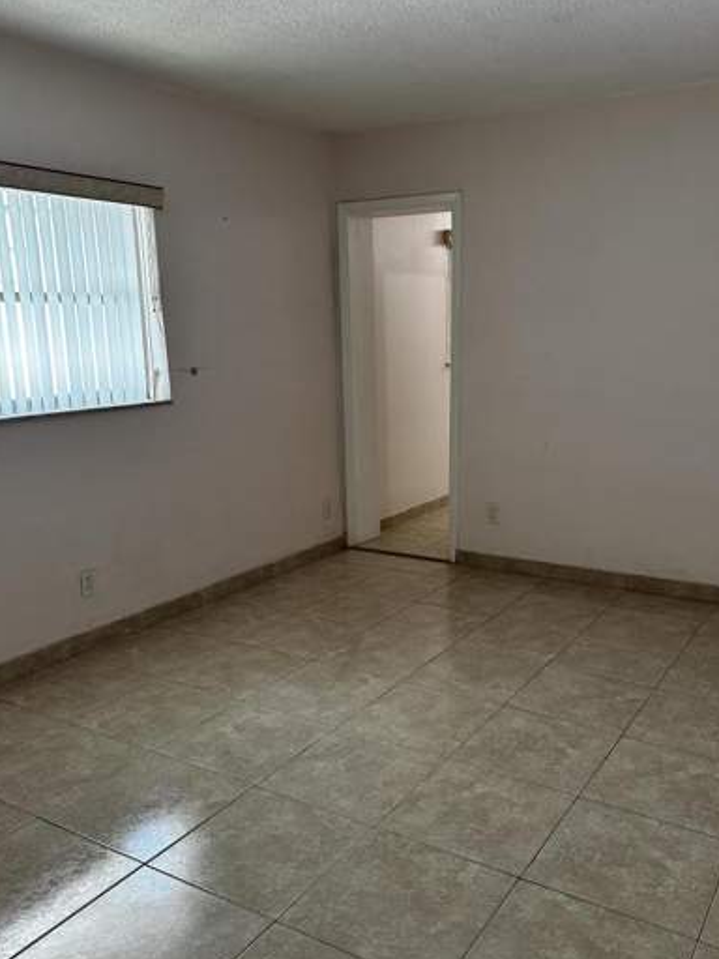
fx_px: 831
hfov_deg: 46.7
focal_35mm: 30
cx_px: 410
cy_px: 532
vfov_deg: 59.8
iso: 200
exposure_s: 1/120
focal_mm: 6.86
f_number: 1.78
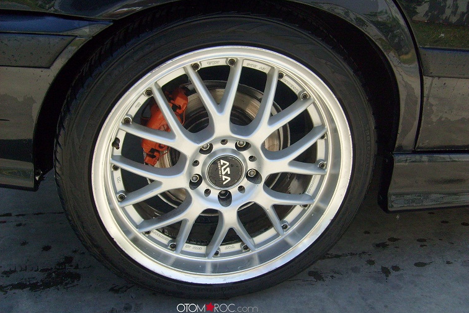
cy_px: 156
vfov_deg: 35.9
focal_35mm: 37
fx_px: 482
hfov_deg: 51.9
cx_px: 235
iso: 80
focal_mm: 5.8
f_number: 7.1
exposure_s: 1/90
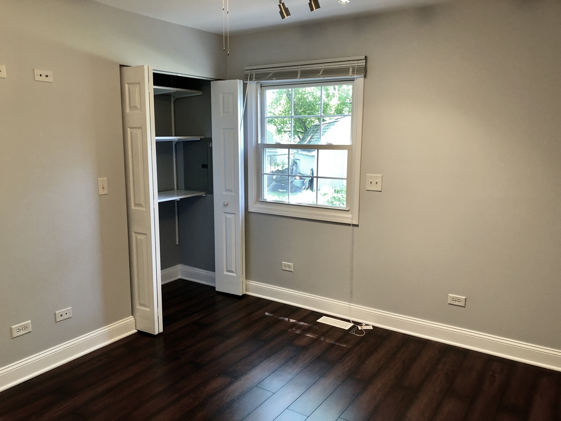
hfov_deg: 63.4
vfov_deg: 49.7
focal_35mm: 28
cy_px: 210
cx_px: 280
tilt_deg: -9.6
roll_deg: +0.3
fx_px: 454
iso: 40
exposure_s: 1/24
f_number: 1.8
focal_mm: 3.99
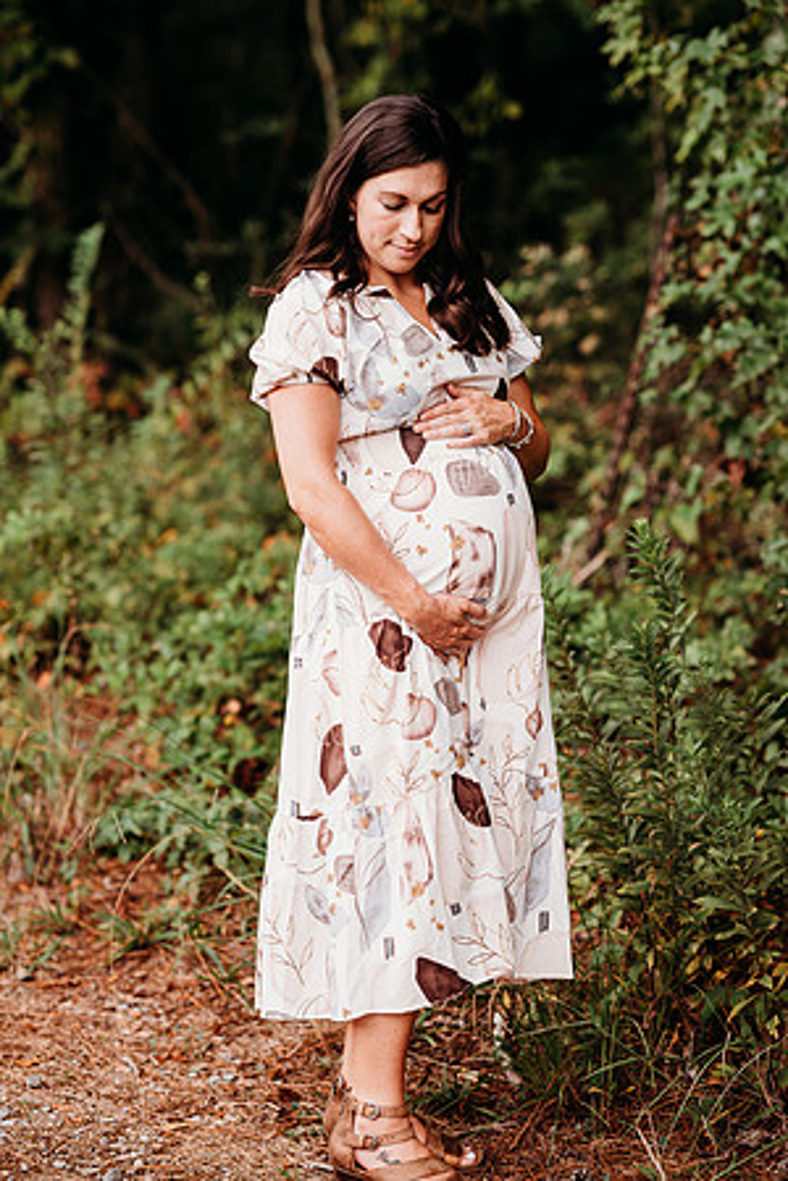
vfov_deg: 23.9
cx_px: 394
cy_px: 590
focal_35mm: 85
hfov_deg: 16.1
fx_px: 2791
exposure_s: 1/200
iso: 320
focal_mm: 85
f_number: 2.5
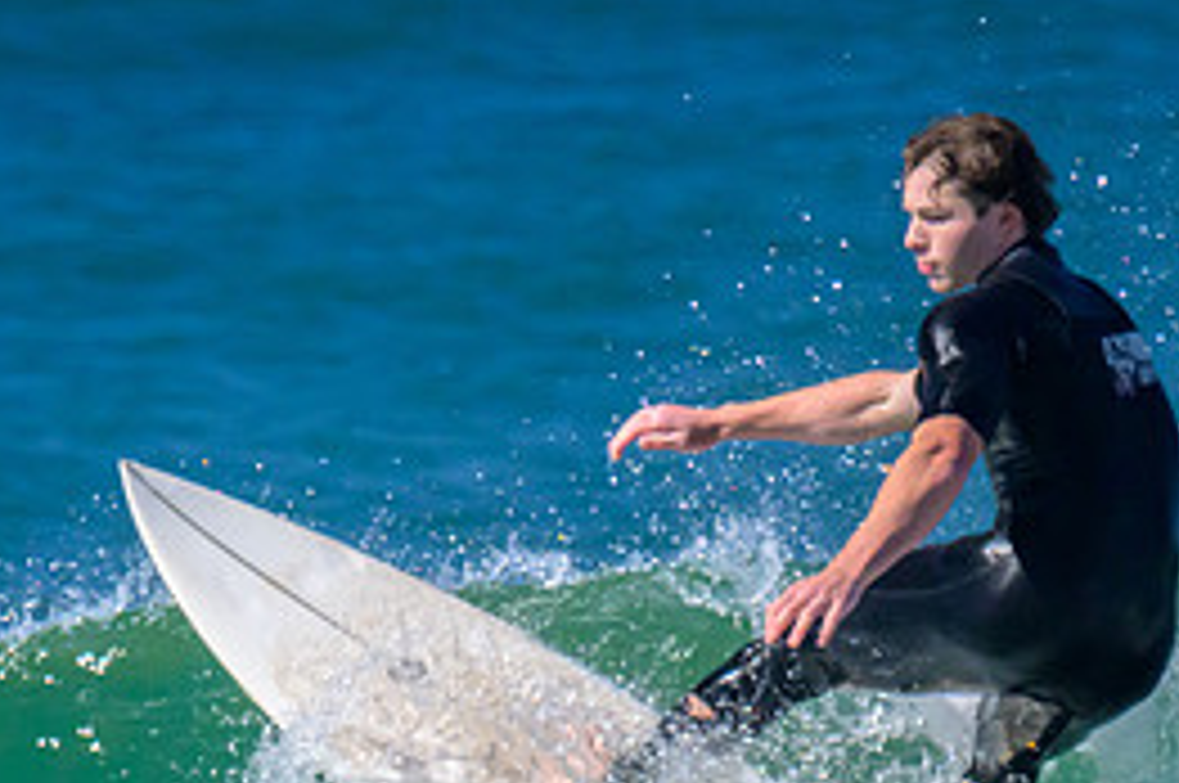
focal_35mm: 2153
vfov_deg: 0.6
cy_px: 719
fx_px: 70423
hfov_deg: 1.0
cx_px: 472
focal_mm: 800
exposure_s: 1/2000
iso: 4000
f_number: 11
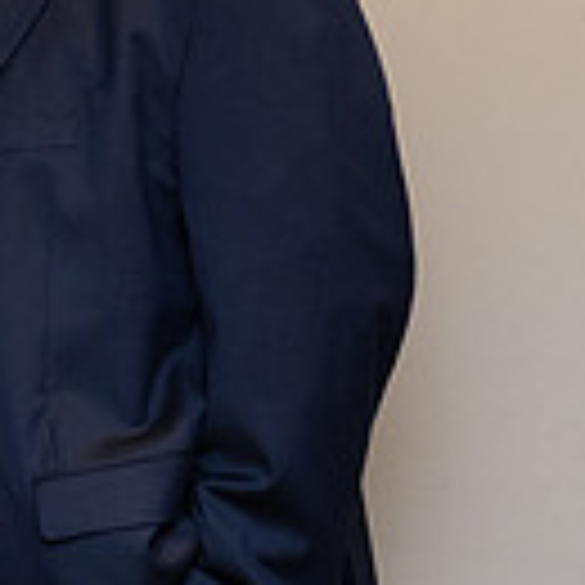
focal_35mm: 175
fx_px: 3346
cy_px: 209
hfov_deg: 9.4
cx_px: -526
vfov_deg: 10.0
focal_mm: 46
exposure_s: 1/125
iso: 1000
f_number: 5
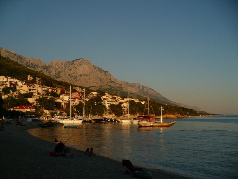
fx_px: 254
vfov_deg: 38.7
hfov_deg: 50.1
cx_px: 119
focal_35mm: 37
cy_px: 90
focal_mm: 6.1
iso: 100
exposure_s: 1/250
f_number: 8
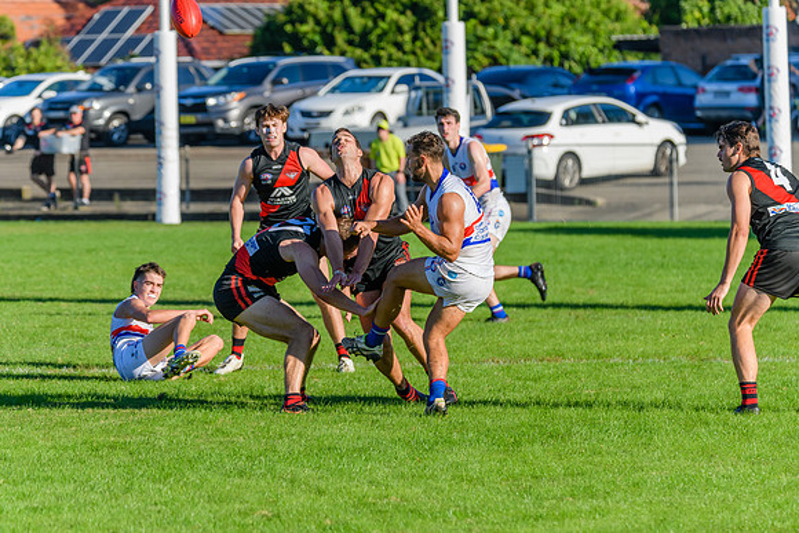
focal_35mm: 259
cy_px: 276
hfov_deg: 8.0
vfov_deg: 5.3
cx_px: 385
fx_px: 5746
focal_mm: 250
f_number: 8
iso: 800
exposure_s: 1/2000
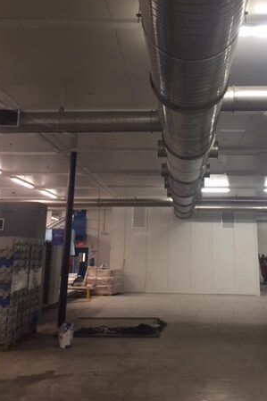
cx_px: 167
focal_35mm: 43
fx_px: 479
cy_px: 116
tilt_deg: +18.0
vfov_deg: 44.4
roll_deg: -2.1
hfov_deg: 31.0
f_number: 2.2
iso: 100
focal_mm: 4.15
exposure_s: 1/30
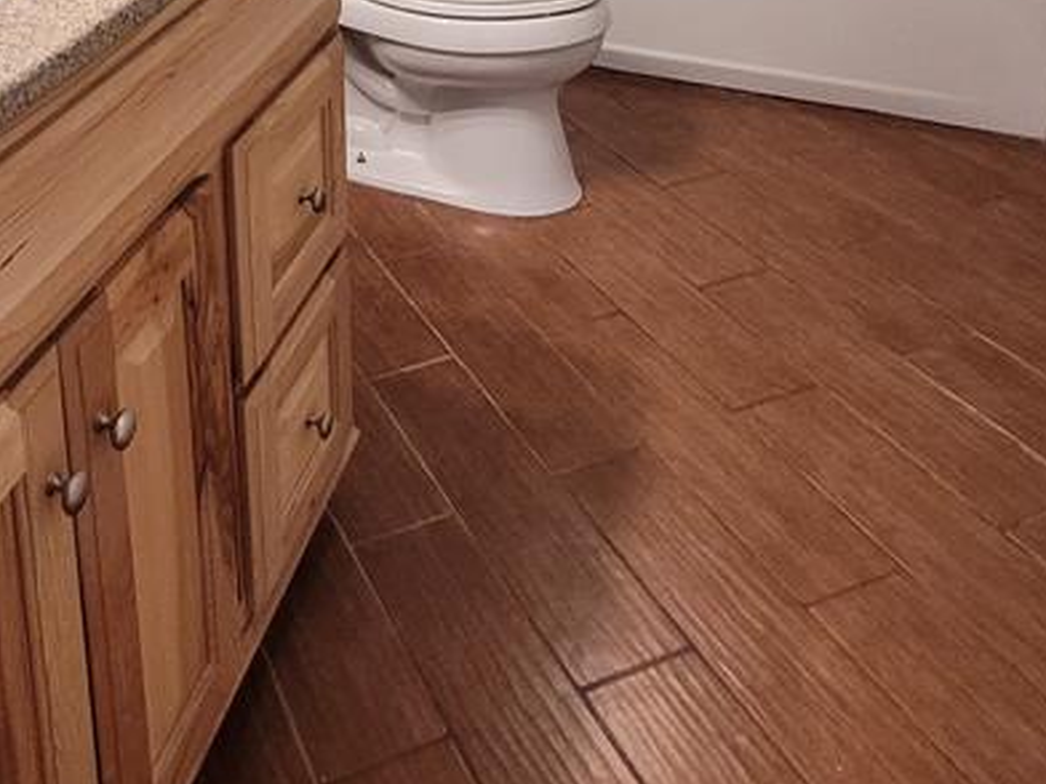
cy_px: -168
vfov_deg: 33.5
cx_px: 165
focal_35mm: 34
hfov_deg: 49.7
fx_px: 1027
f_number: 2.2
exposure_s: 1/60
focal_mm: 1.74
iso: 320
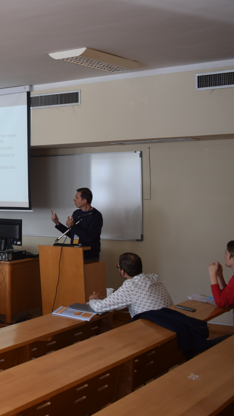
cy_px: 175
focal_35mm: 58
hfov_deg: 18.3
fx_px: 639
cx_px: -123
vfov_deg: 36.0
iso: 400
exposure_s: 1/60
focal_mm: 21
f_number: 4
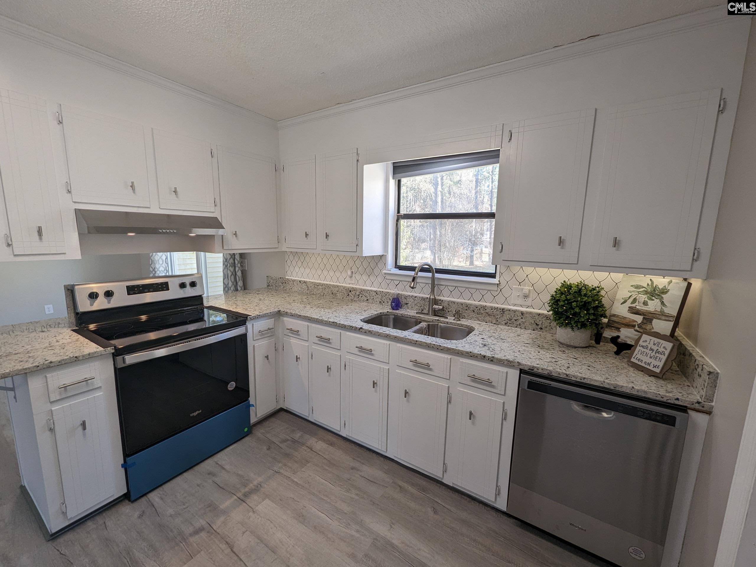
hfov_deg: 106.2
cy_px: 284
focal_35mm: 13
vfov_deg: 89.9
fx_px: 284
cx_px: 378
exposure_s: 1/60
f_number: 2.2
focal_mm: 1.95
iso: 45
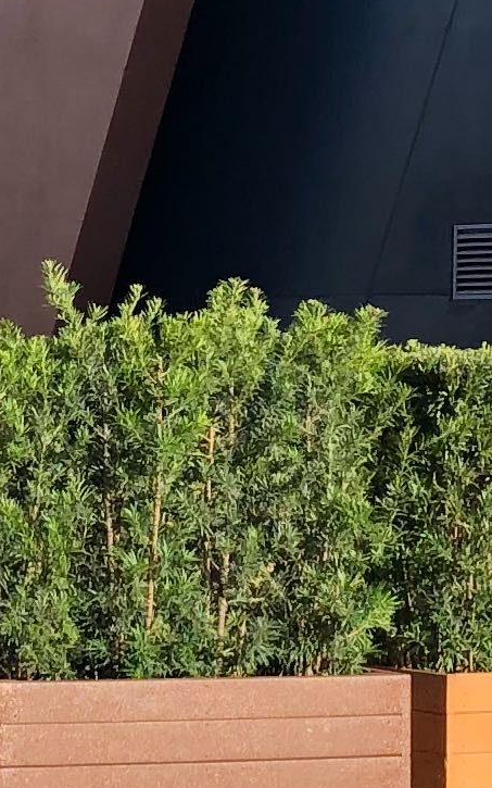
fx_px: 3541
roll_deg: +1.4
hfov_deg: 7.9
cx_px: 33
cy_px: 158
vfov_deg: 12.6
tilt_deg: +4.4
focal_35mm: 165
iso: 20
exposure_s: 1/787
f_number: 1.8
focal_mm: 3.99
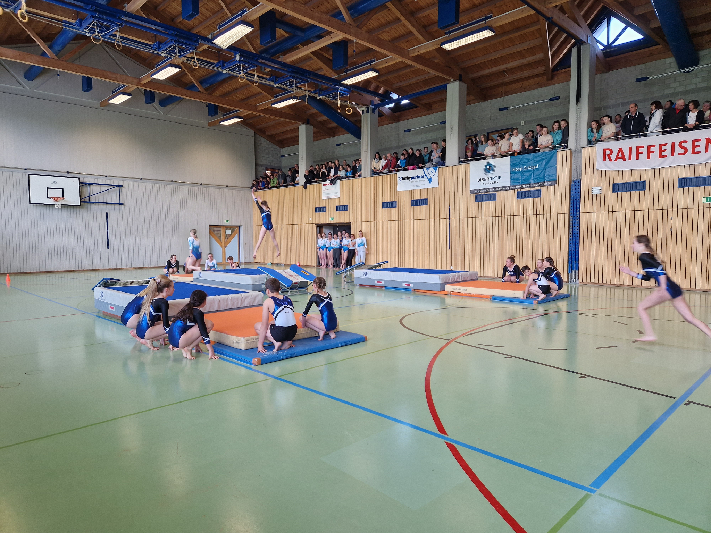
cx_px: 356
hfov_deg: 73.9
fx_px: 472
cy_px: 266
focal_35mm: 23
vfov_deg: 58.9
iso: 125
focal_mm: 5.4
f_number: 1.8
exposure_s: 1/100
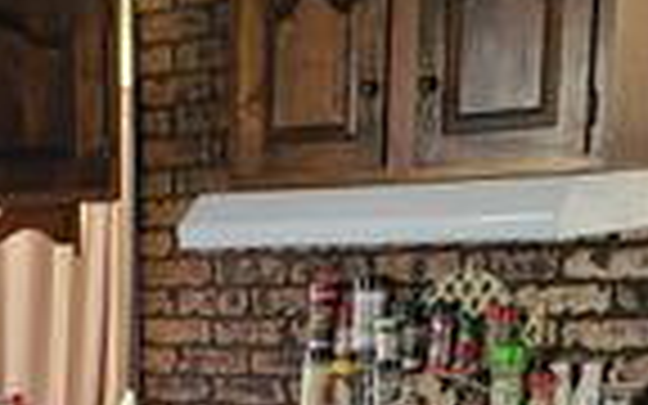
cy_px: 713
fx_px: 1695
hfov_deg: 20.9
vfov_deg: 12.5
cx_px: -14
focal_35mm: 96
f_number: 1.8
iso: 250
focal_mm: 5.4
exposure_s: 1/40
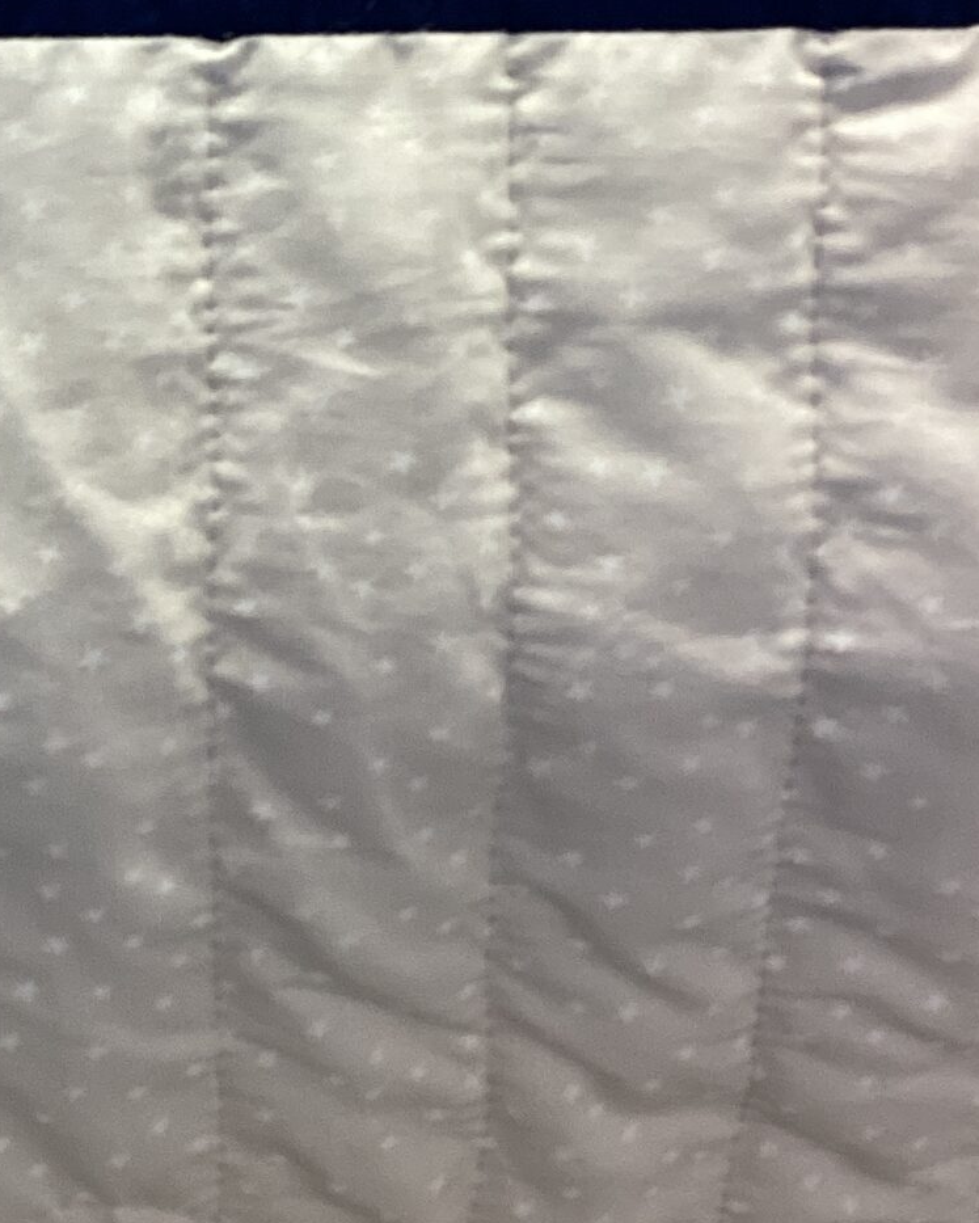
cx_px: -182
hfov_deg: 17.7
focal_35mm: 83
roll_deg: +0.1
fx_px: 3005
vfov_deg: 22.4
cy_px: 94
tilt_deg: -35.2
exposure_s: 1/50
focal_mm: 3.3
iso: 100
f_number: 2.4
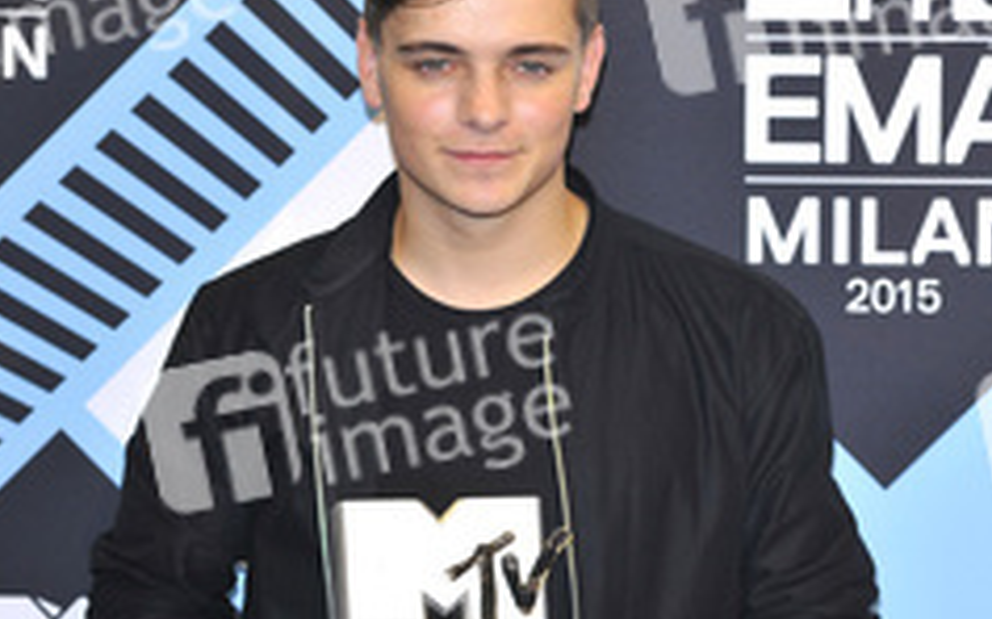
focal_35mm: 215
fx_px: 5811
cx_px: 479
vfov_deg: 6.1
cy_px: 623
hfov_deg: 9.8
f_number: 4.5
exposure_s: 1/250
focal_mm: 125
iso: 800
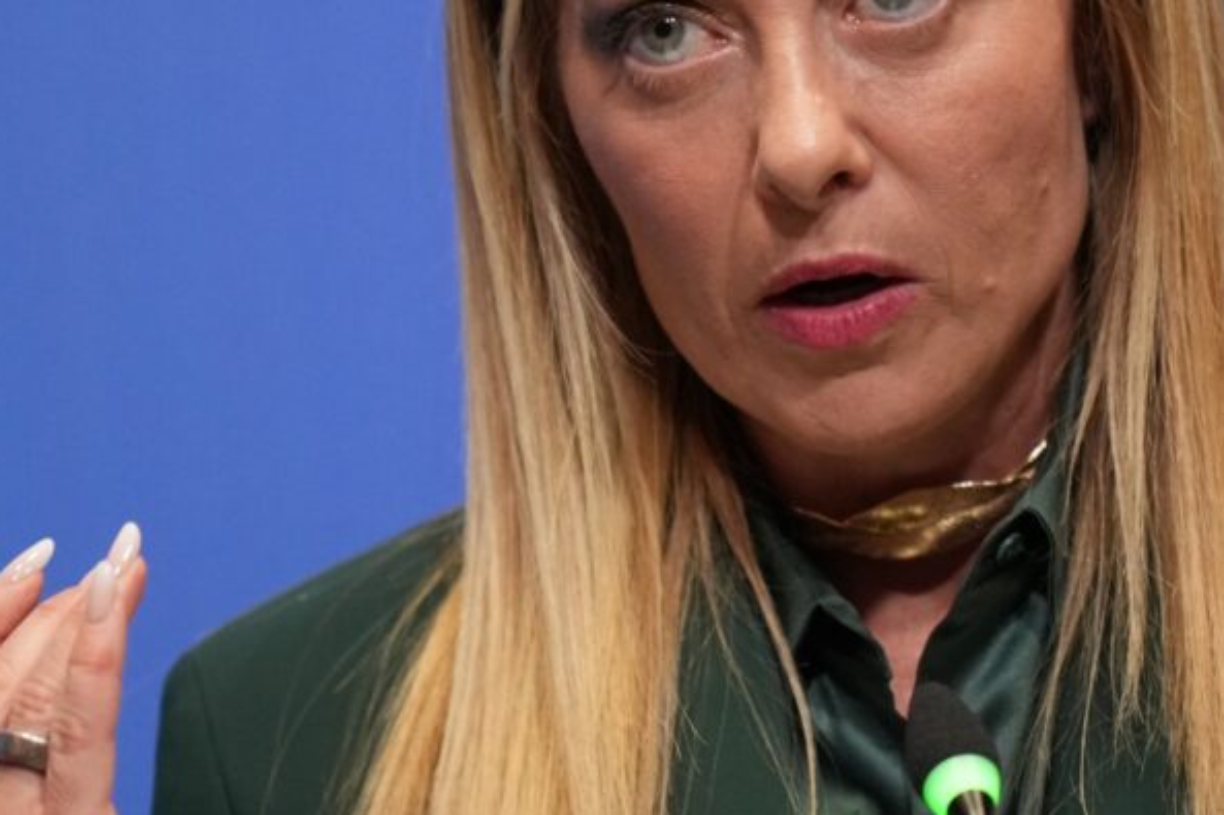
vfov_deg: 1.4
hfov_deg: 2.1
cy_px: 297
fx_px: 33003
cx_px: 782
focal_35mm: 971
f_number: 2.8
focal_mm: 400
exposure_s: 1/500
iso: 2500
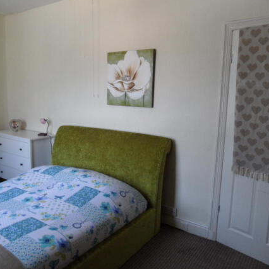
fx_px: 255
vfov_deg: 55.6
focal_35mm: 29
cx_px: 101
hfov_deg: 55.0
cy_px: 134
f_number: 3.2
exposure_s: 1/30
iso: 160
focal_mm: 3.9
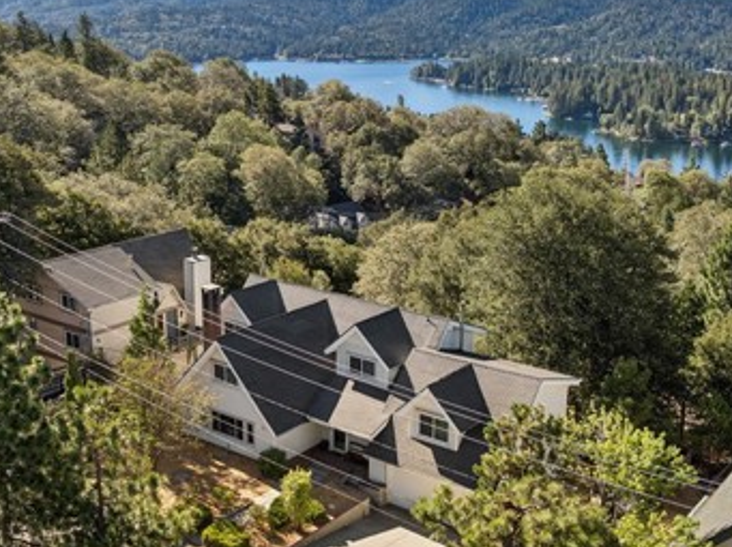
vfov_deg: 32.0
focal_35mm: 45
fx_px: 951
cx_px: 365
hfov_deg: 42.1
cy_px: 220
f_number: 2.8
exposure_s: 1/80
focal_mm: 12.3
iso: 110
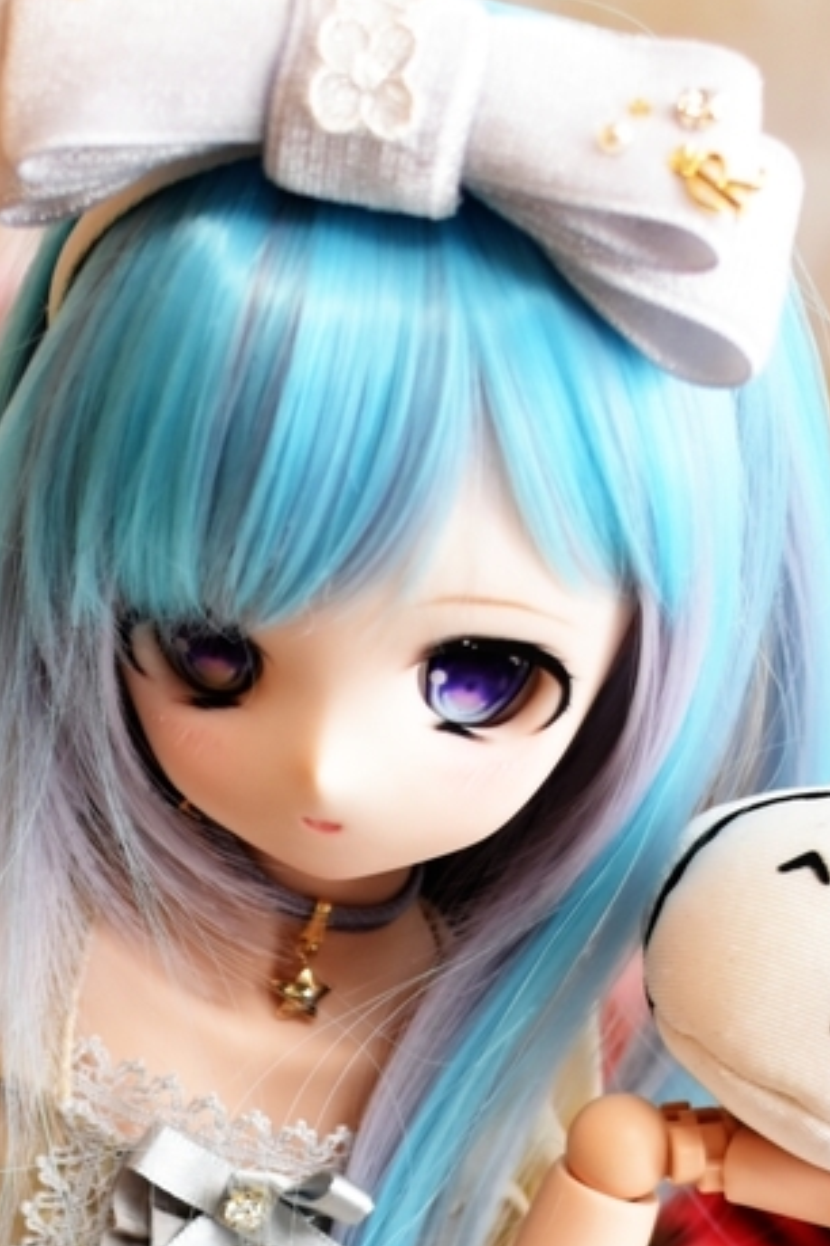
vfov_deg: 14.5
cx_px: 203
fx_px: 4748
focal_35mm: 137
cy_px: 1504
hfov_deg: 10.0
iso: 800
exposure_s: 1/60
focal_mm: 35
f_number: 3.2
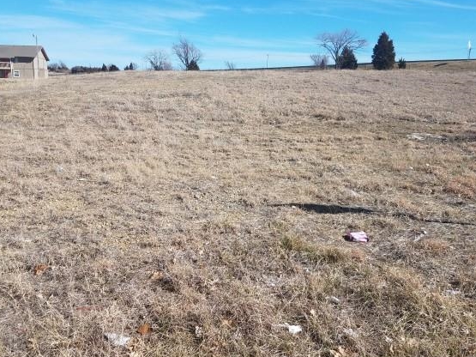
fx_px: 412
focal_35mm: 30
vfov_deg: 46.7
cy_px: 159
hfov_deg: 60.0
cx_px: 241
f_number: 1.7
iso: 40
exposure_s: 1/2112
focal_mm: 4.2
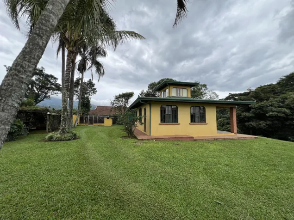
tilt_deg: +3.6
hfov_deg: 106.2
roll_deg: -0.5
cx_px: 147
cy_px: 110
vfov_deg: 89.9
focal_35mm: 13
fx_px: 110
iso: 32
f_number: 1.8
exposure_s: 1/1024
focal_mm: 1.57
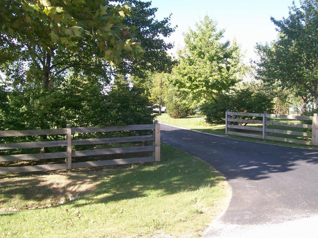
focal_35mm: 36
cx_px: 159
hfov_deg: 51.3
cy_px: 119
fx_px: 331
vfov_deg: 39.7
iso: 80
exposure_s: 1/345
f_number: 2.7
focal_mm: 6
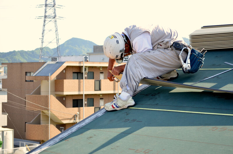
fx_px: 533
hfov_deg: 24.7
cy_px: 77
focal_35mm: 82
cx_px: 116
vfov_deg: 16.5
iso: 400
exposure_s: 1/500
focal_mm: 55
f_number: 5.6
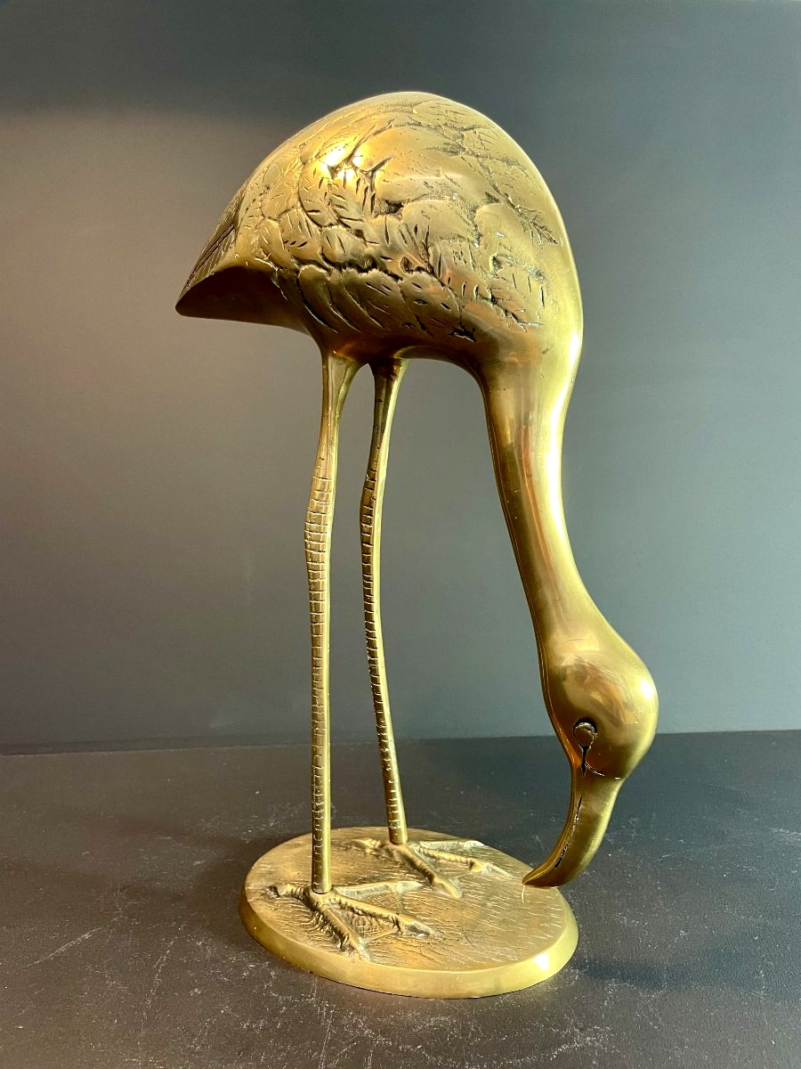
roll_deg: +0.4
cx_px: 400
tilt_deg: -5.7
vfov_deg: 67.3
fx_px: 802
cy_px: 534
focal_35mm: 26
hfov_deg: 53.1
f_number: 1.6
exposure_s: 1/50
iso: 200
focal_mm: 4.2
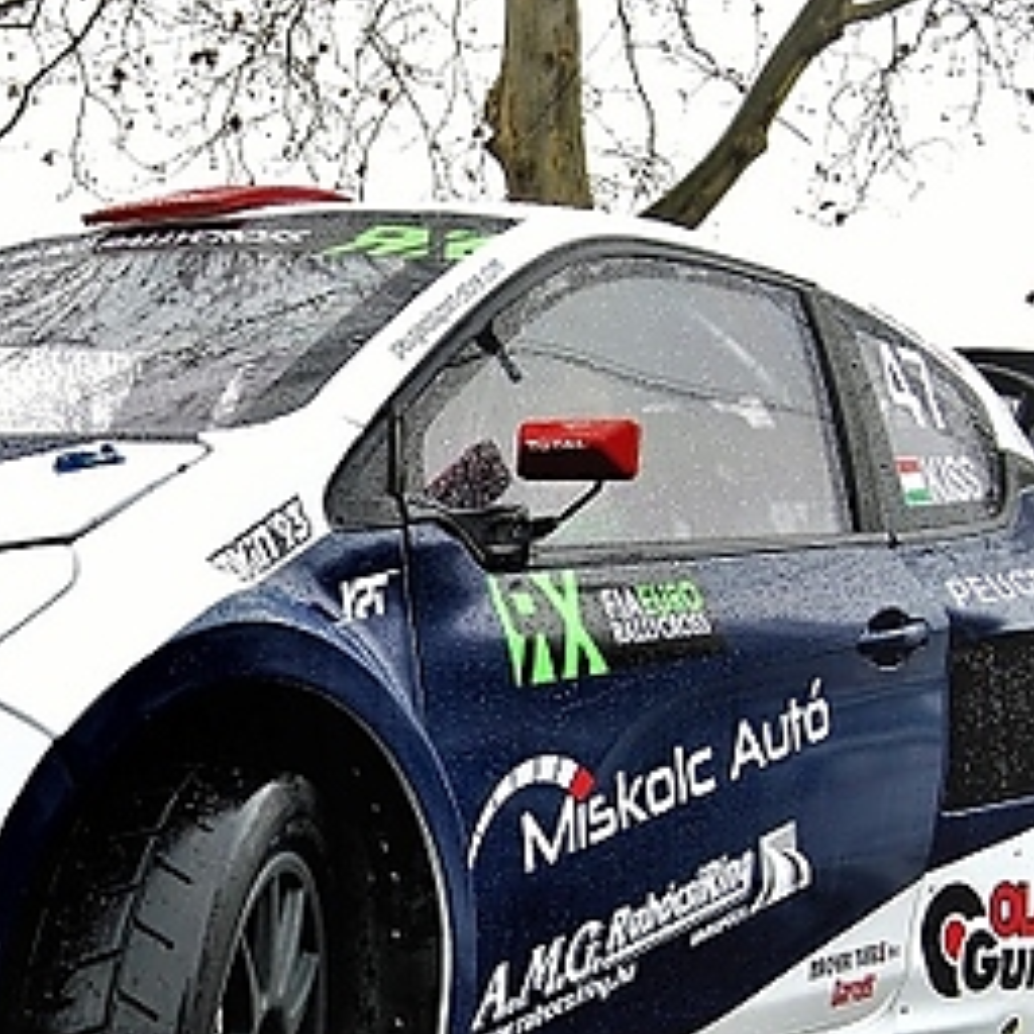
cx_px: 73
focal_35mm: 79
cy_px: 751
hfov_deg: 21.4
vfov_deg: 21.8
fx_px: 2670
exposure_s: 1/100
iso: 200
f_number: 5
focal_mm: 24
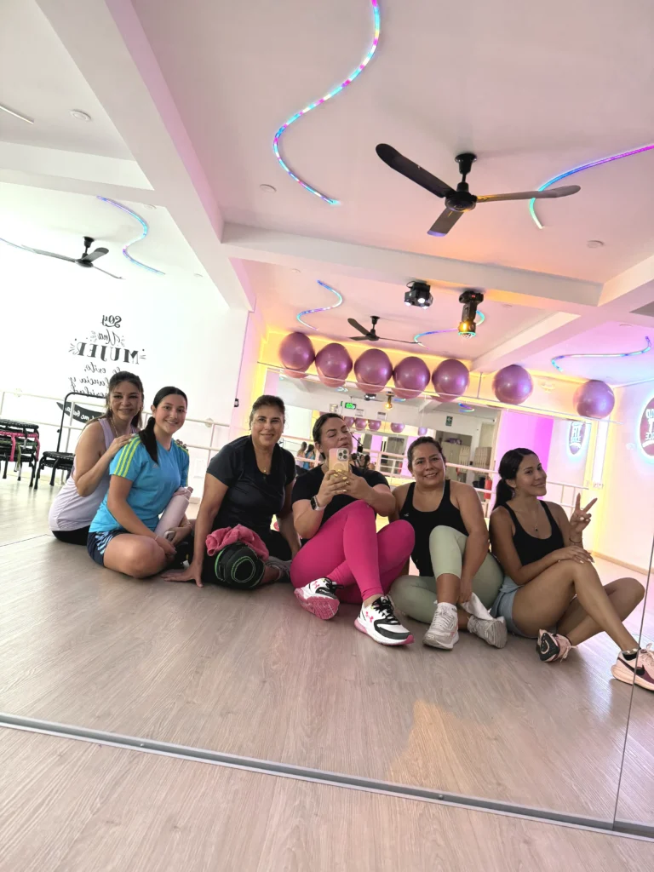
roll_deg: -8.0
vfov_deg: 71.6
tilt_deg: +0.8
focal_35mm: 24
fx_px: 605
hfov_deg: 56.8
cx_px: 327
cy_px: 436
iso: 160
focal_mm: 6.76
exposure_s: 1/60
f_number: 1.78
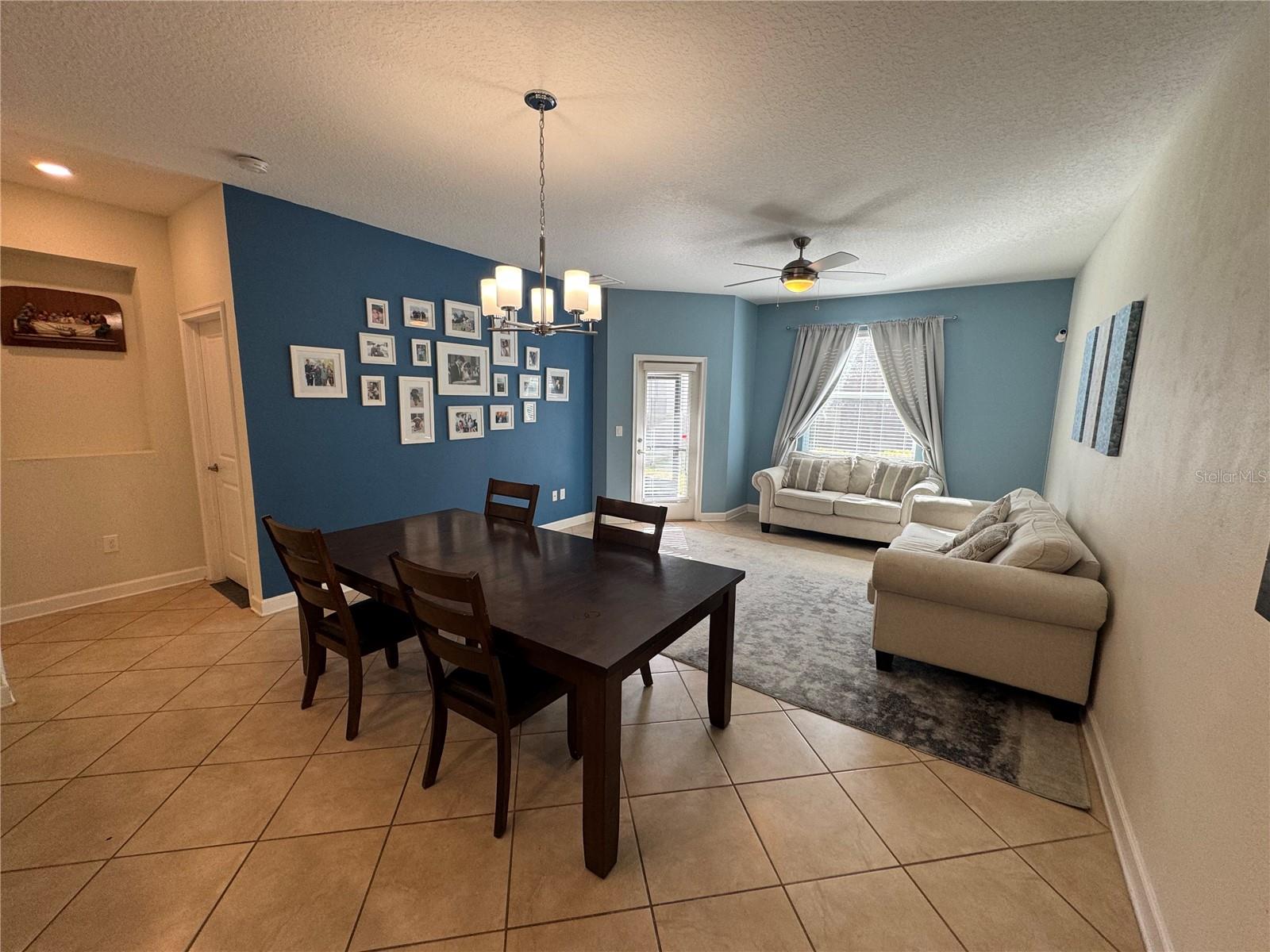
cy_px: 476
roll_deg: -1.7
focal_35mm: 14
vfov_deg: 85.7
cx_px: 635
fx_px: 514
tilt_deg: -8.4
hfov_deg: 102.1
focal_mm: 2.22
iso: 100
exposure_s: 1/120
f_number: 2.2
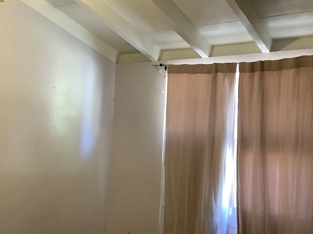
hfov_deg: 47.8
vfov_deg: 36.7
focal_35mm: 39
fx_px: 353
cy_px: 140
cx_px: 172
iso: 320
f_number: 2.4
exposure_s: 1/60
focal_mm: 3.3
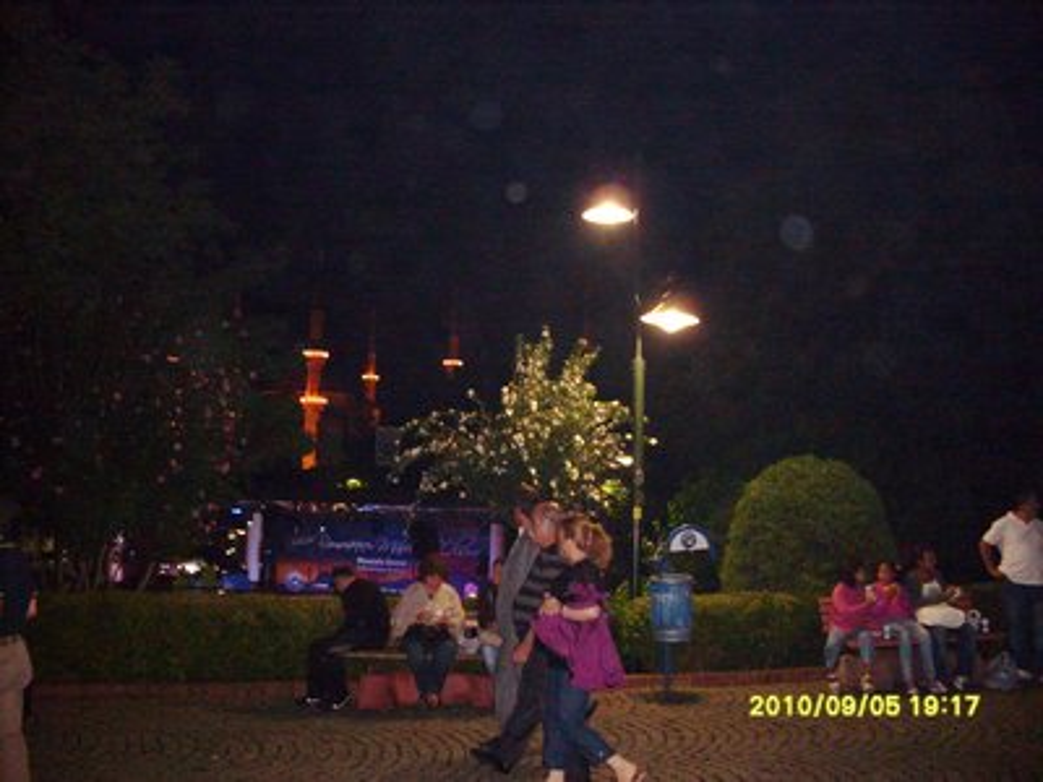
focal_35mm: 38
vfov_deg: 37.7
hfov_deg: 49.0
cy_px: 391
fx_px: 1145
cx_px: 522
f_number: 2.8
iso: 240
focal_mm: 6.3
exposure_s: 1/45
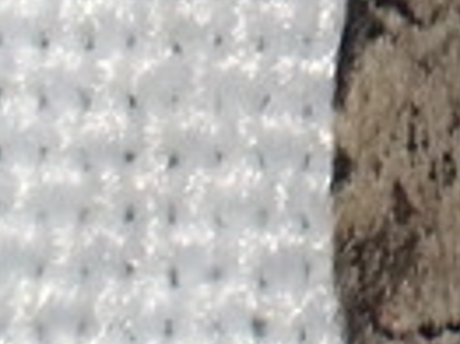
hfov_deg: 3.4
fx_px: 7621
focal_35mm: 574
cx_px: 669
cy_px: -305
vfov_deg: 2.6
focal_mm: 15.66
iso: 800
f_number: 6.3
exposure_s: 1/100
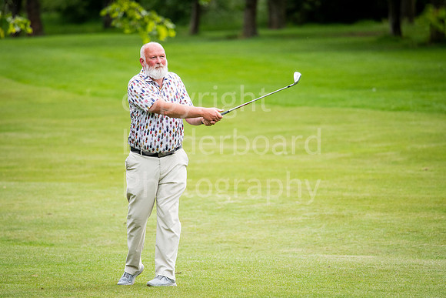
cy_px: 149
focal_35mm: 450
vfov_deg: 3.1
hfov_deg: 4.6
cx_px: 223
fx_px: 5576
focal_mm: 300
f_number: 4
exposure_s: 1/2000
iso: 500
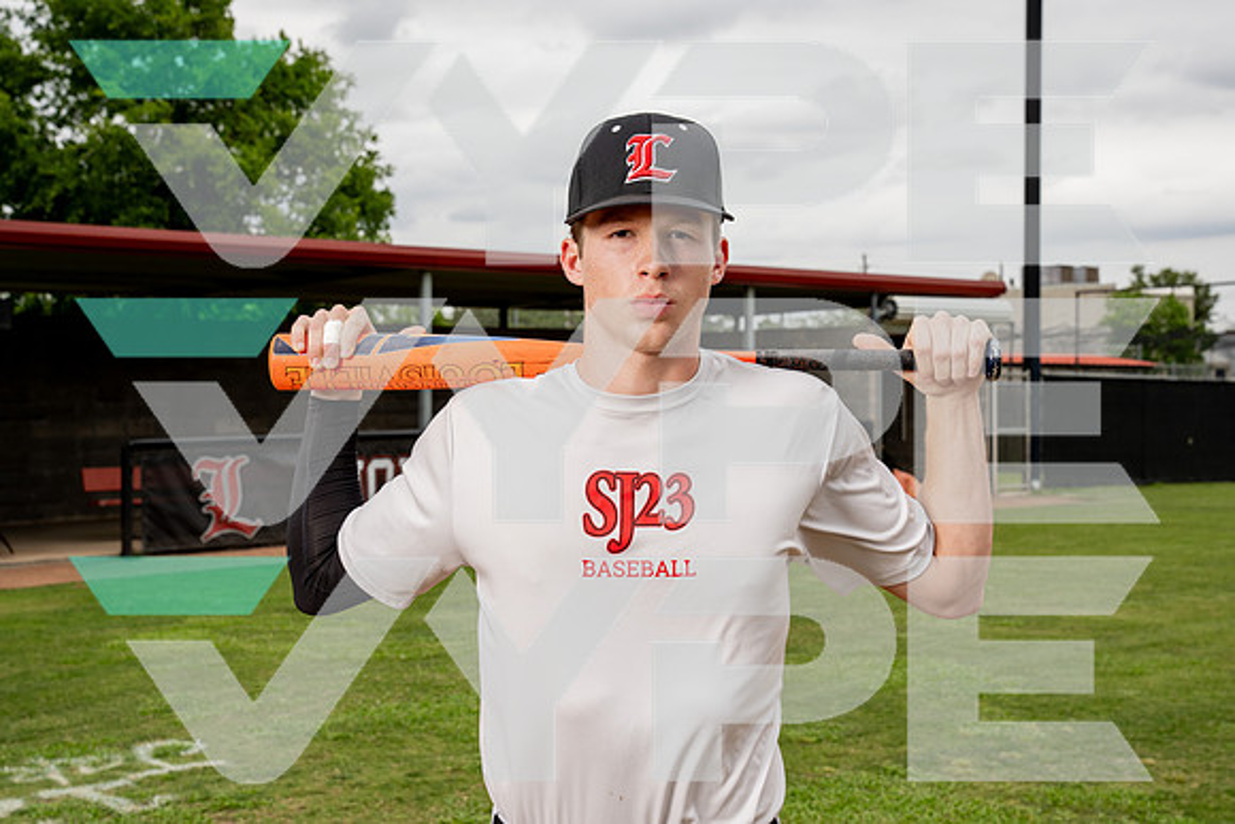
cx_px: 603
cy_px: 399
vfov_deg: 25.2
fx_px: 1841
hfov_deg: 37.1
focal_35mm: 54
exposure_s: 1/250
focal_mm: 50
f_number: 8
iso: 50
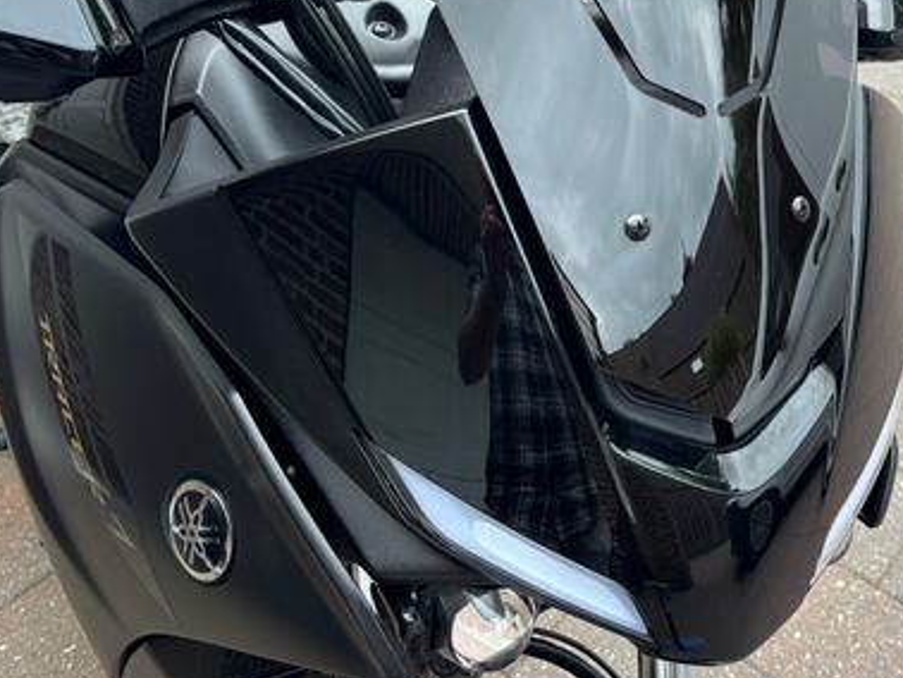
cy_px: 119
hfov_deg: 41.7
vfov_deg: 31.9
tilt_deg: -30.3
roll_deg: +0.8
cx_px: 671
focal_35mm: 44
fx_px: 1149
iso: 40
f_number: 1.6
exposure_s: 1/200
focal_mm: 5.96
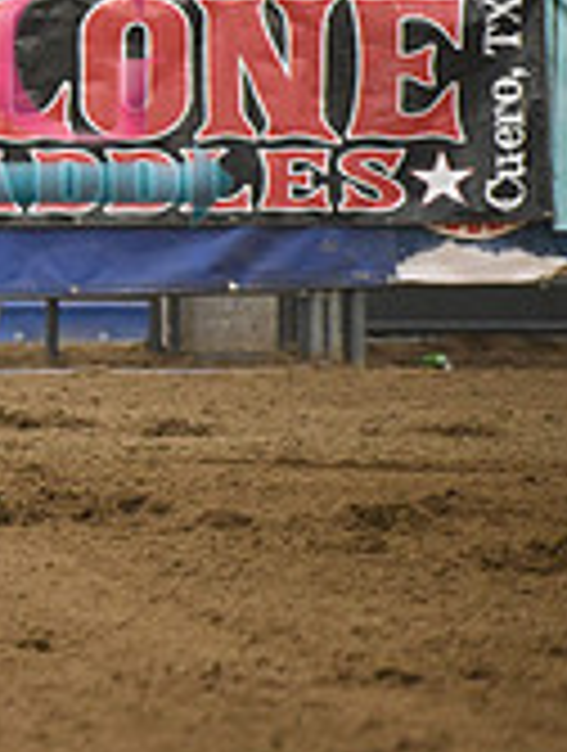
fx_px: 12684
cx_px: -662
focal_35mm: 583
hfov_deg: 2.5
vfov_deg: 3.4
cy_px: 178
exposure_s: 1/400
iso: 4000
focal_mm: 175
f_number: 2.8
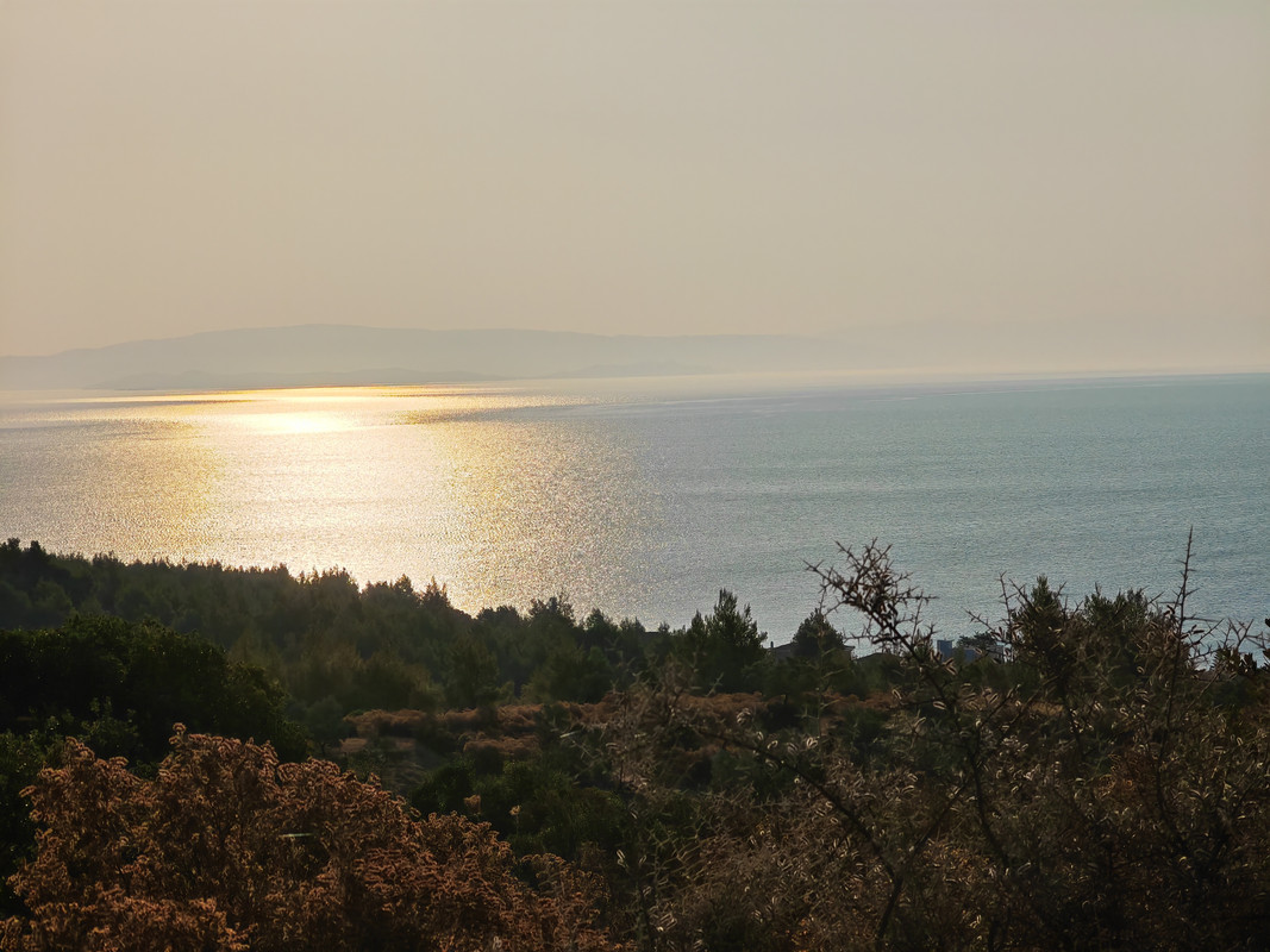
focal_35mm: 95
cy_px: 476
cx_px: 635
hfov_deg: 20.7
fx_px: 3485
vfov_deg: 15.6
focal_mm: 14.92
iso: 50
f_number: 3
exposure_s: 1/6800
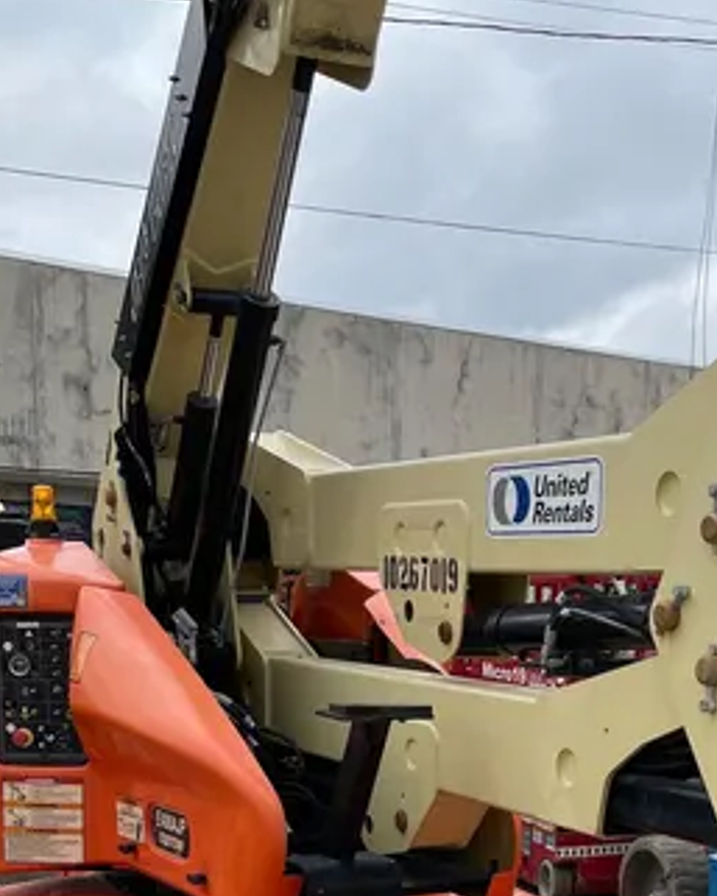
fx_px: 1538
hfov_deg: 26.2
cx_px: 449
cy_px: 856
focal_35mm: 58
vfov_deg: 30.6
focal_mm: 4.2
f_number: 1.6
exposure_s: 1/2132
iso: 50
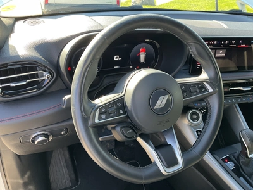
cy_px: 95
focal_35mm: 29
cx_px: 126
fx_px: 212
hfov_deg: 61.7
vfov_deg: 48.2
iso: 64
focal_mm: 3
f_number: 1.8
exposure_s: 1/113
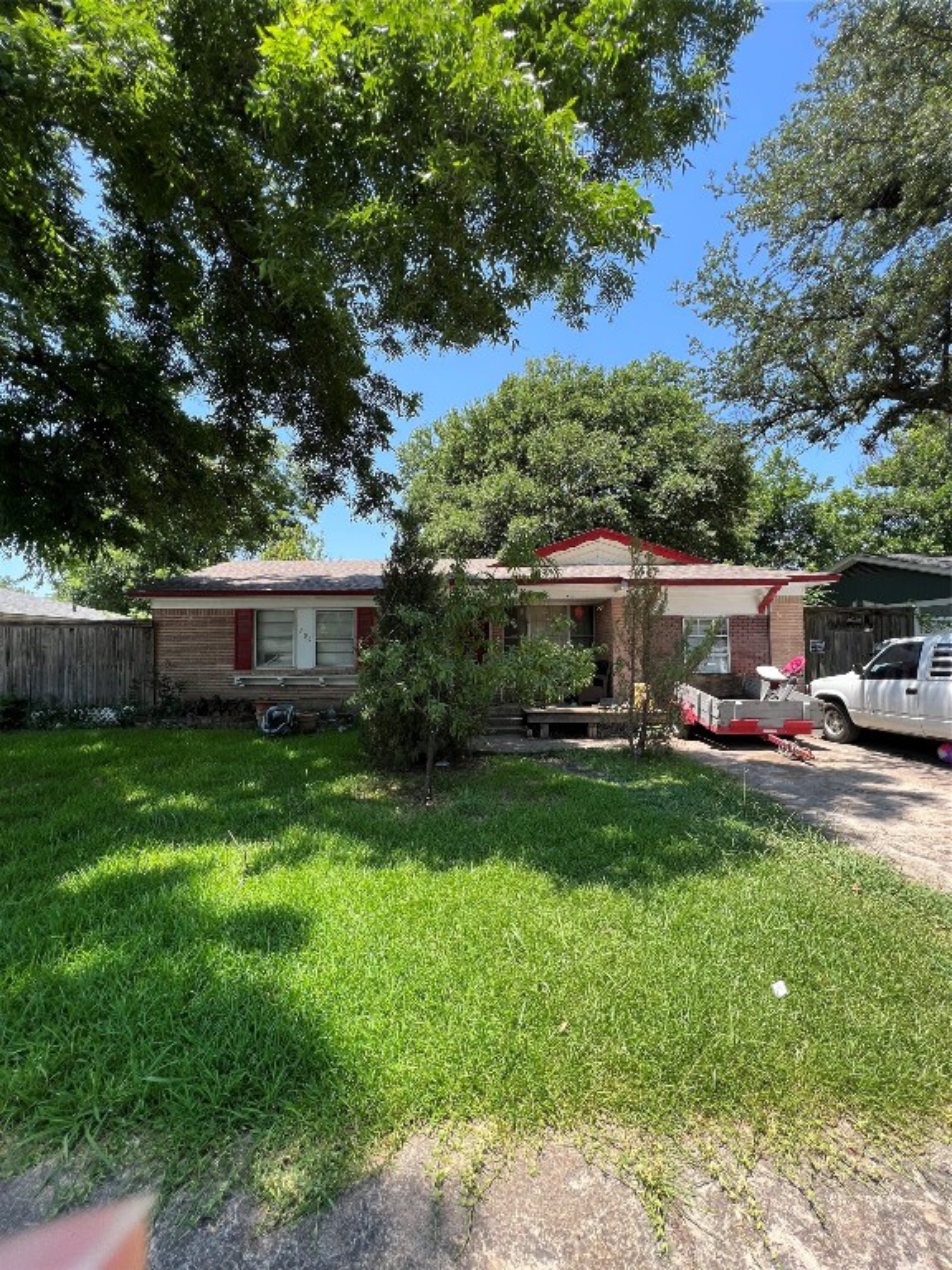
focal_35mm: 13
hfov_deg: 89.9
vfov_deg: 106.2
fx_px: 477
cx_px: 476
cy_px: 635
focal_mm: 1.57
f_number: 1.8
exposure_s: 1/396
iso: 32
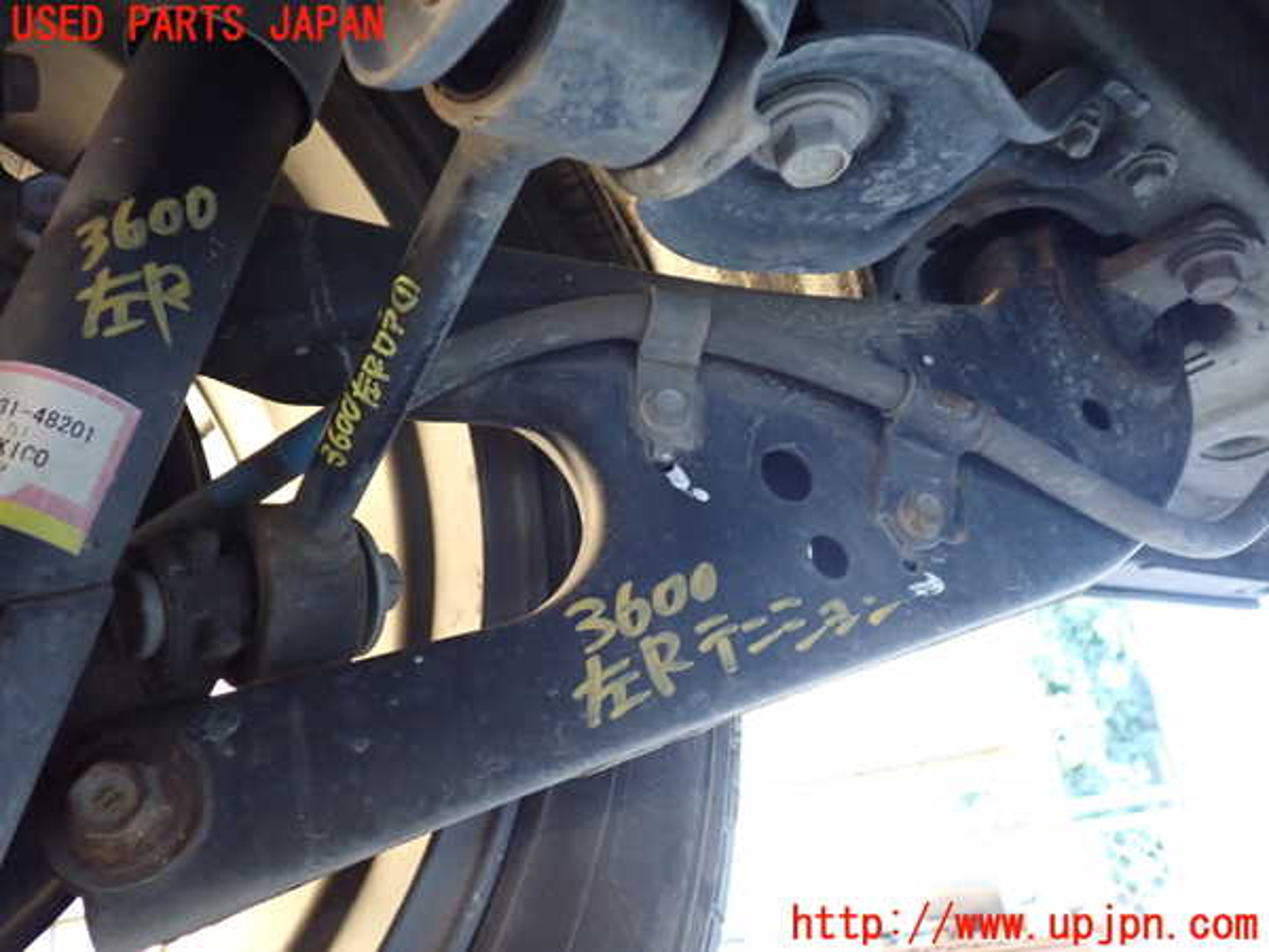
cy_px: 476
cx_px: 634
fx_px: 1100
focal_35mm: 30
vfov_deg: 46.8
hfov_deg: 60.0
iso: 800
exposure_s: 1/30
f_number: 2.3
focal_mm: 5.4
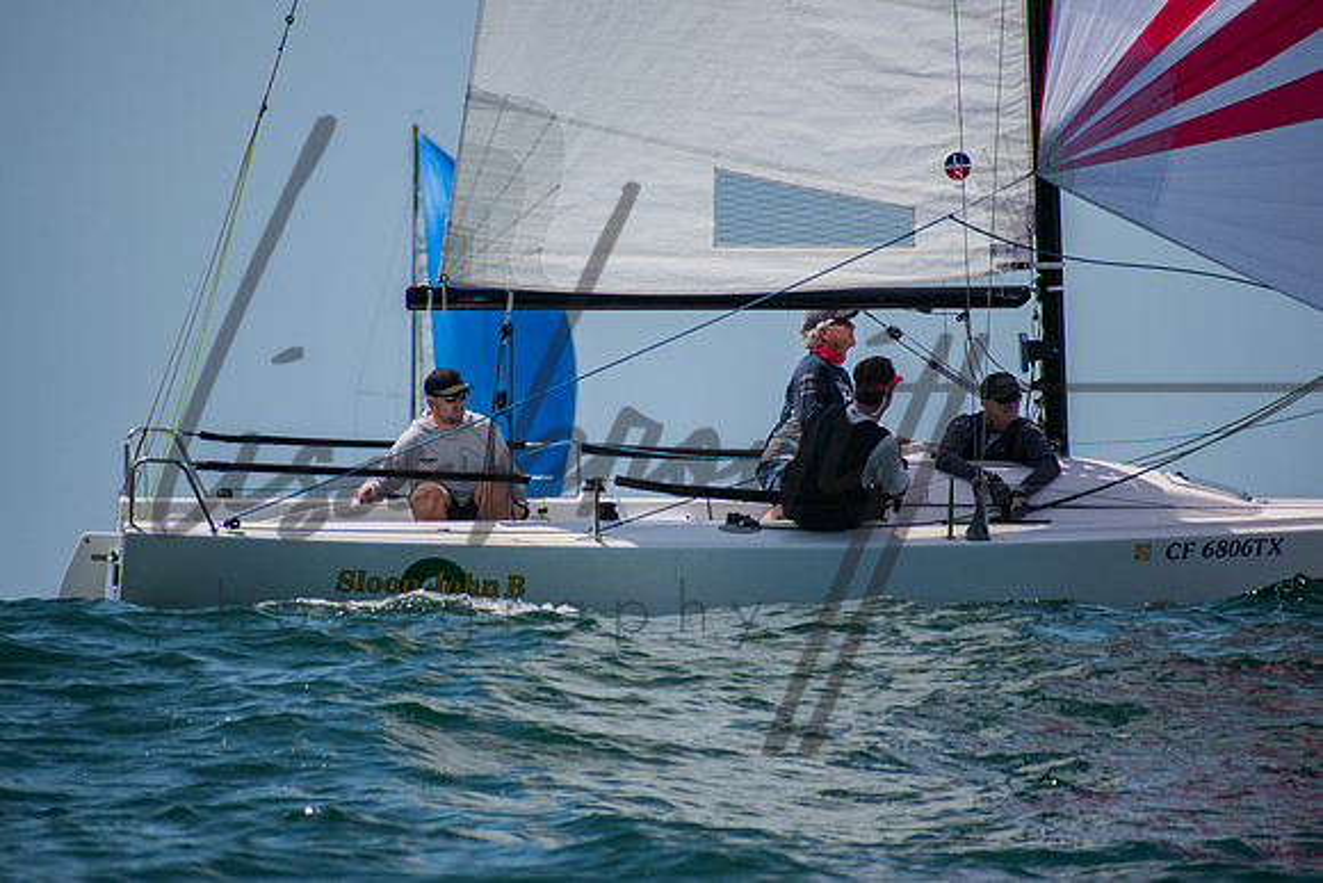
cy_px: 442
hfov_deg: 4.6
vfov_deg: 3.1
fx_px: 16541
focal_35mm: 450
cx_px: 662
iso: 200
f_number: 6.3
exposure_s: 1/1000
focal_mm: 300
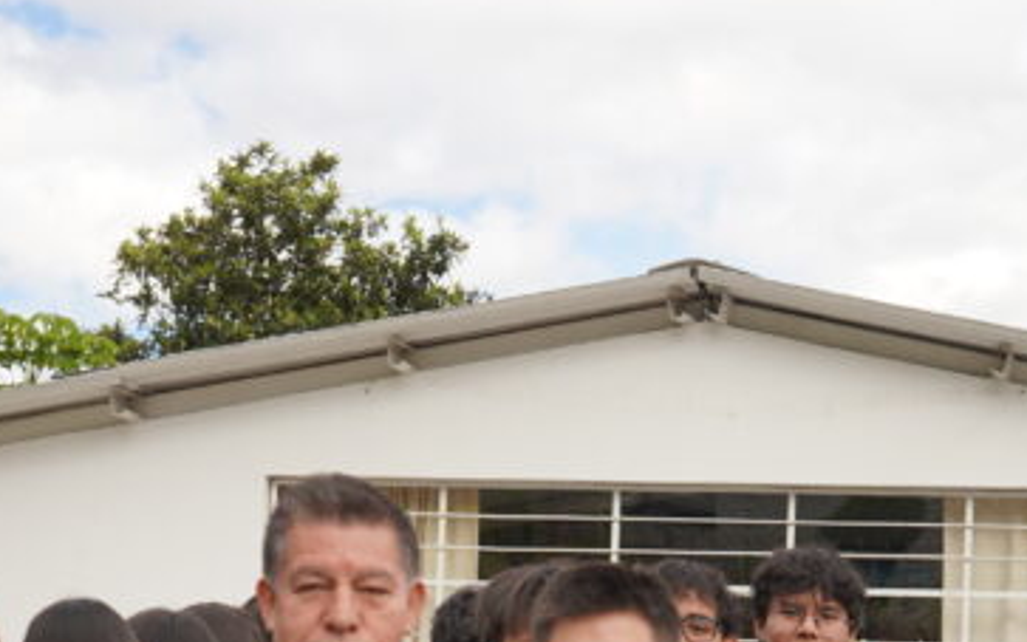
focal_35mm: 92
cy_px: 836
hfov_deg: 22.1
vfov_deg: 13.7
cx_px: 886
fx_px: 2575
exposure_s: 1/320
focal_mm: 32
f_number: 4.5
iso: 100
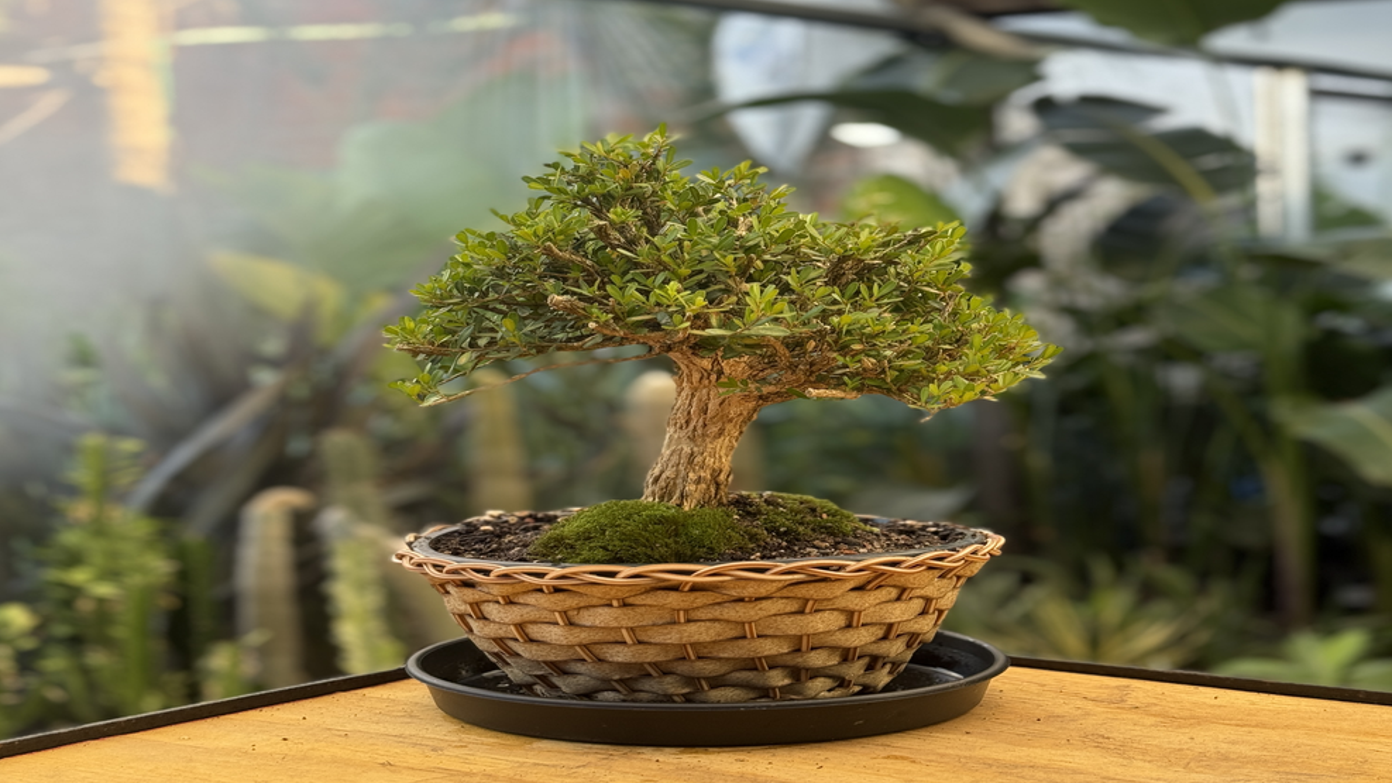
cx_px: 704
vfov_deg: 22.6
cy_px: 312
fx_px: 1956
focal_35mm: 53
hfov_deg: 39.2
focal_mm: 6.76
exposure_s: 1/155
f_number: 1.78
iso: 50
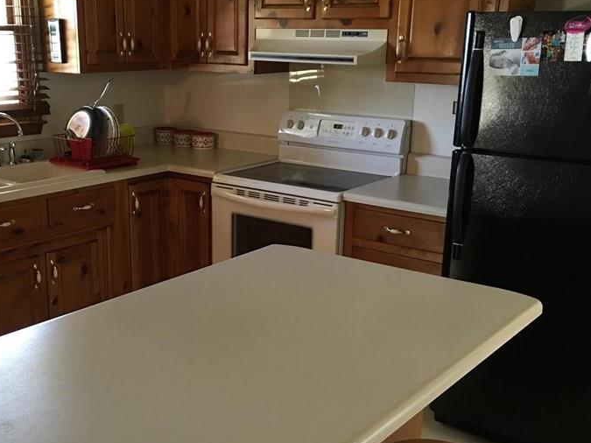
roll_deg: -0.2
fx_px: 751
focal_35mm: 44
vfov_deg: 32.8
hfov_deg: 42.8
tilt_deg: -16.3
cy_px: 260
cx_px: 240
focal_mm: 4.15
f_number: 2.2
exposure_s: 1/10
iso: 80
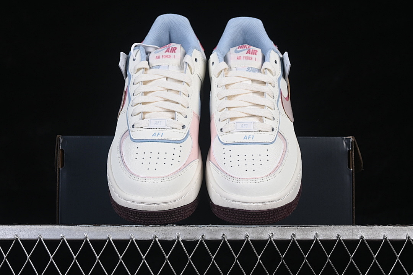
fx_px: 860
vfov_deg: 18.2
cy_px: 138
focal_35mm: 75
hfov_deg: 27.0
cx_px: 206
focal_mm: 50
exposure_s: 1/80
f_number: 8
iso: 160
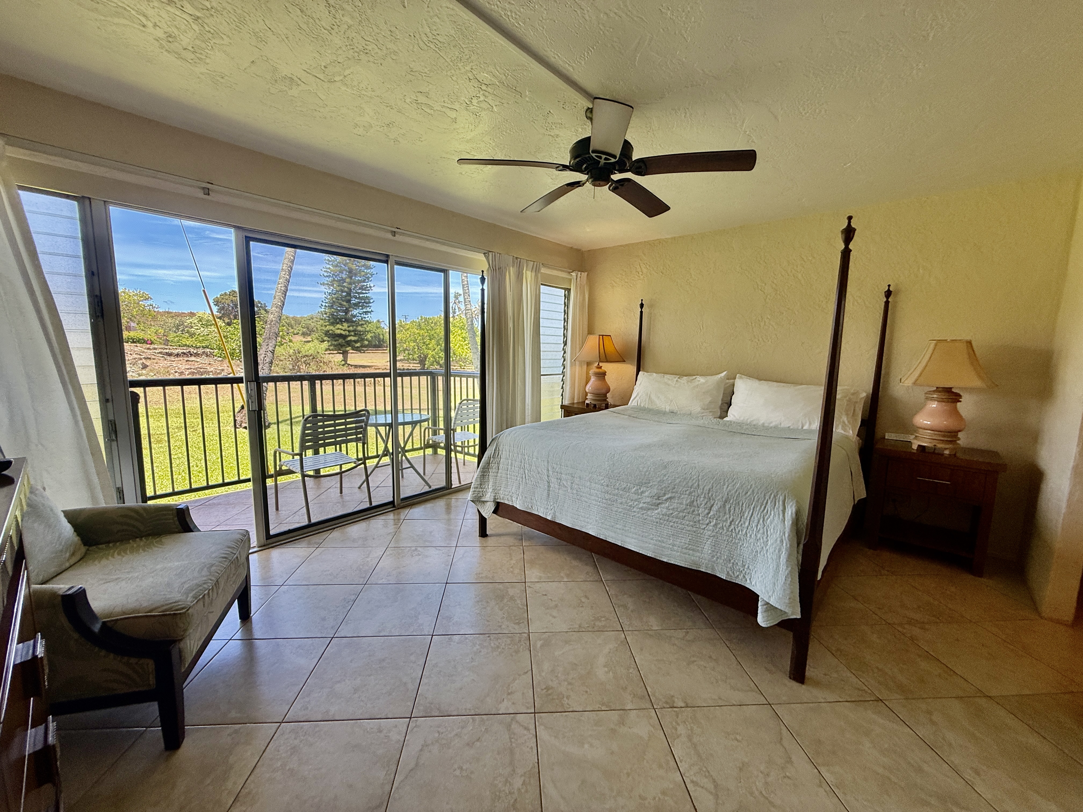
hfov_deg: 102.1
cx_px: 542
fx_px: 438
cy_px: 406
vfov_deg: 85.7
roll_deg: -0.6
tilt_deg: -6.6
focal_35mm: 14
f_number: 2.2
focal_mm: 2.22
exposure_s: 1/233
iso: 64
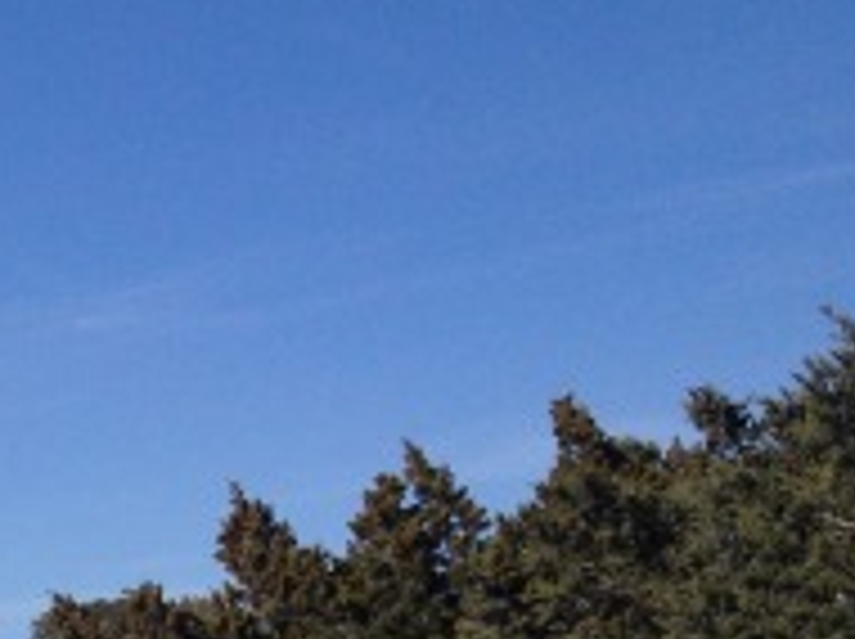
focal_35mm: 118
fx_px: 2911
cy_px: 976
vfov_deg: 11.9
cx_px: -558
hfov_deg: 15.0
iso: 50
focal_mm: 4.28
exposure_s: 1/2762
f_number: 2.4
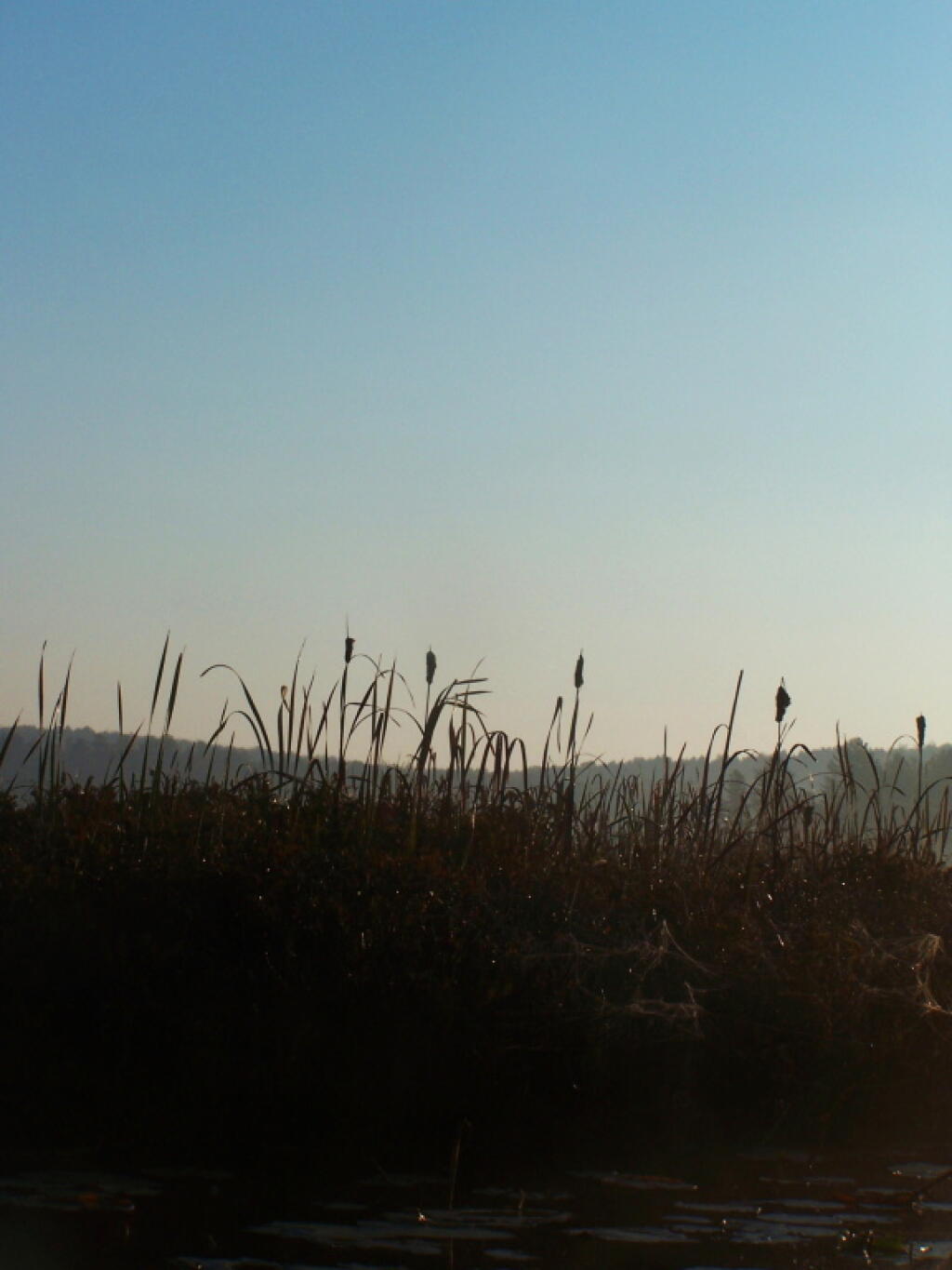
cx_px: 476
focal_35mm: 94
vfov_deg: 20.9
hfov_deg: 15.7
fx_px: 3446
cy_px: 635
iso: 80
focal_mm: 15.6
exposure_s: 1/1000
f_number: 6.3
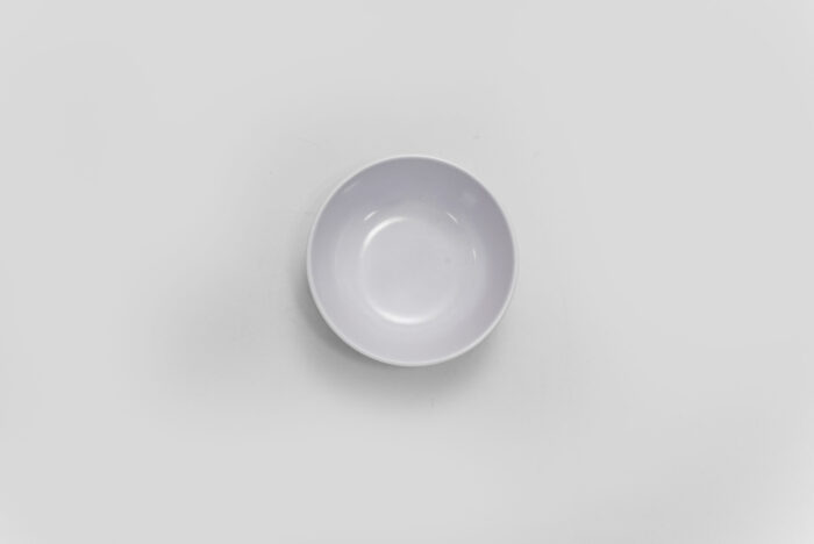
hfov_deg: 30.1
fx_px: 1516
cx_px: 407
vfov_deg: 20.3
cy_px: 272
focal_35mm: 67
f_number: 13
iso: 3200
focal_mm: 67
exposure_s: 1/100
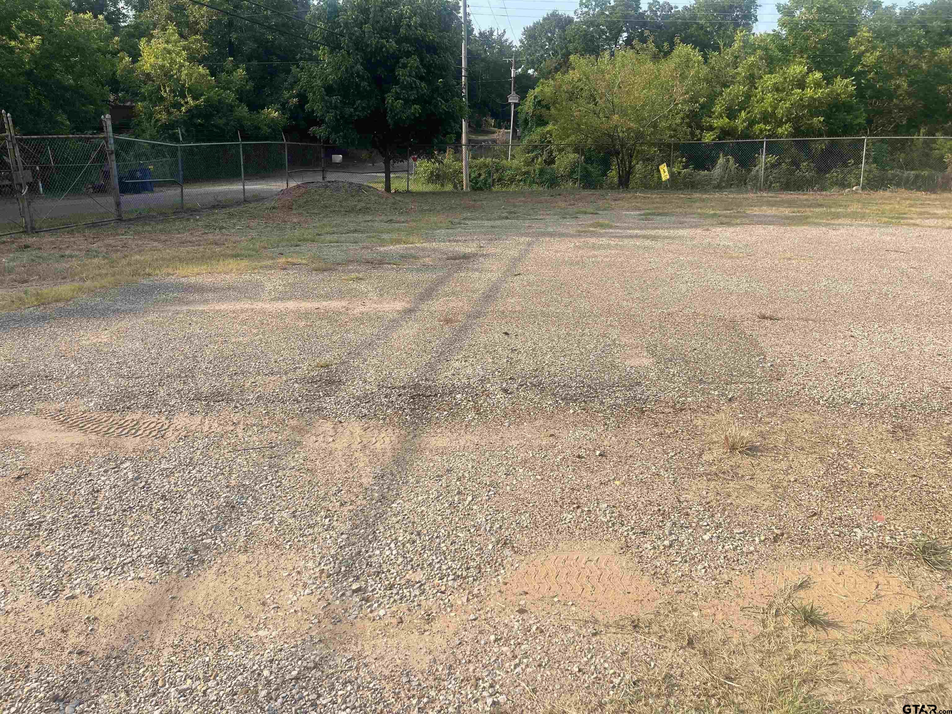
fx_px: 688
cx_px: 476
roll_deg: -0.7
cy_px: 357
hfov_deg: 69.4
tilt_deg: -17.0
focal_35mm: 25
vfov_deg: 54.9
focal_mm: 5.1
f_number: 1.6
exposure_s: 1/2288
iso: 32
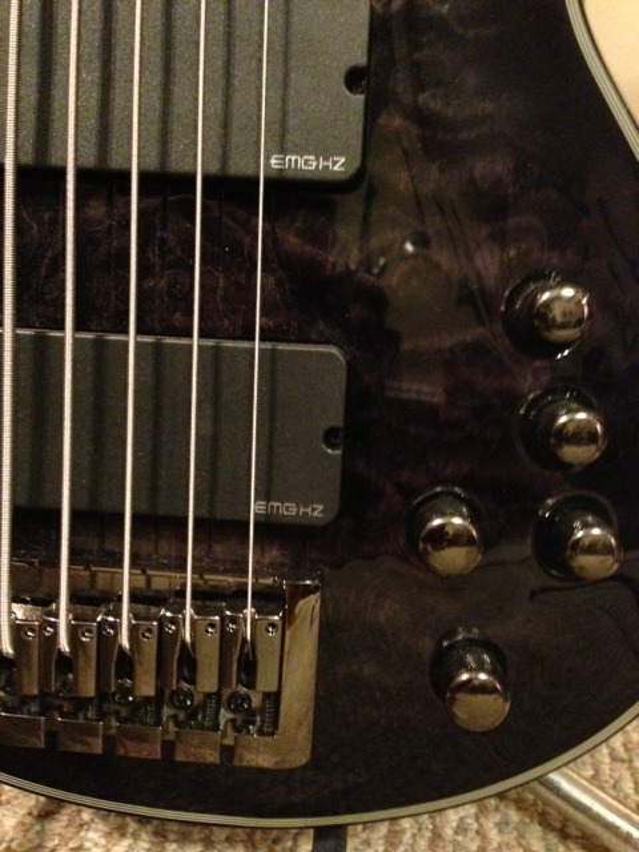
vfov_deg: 55.4
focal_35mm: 33
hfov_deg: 42.9
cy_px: 426
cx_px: 320
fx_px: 812
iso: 800
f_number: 2.4
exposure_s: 1/15
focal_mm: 4.1
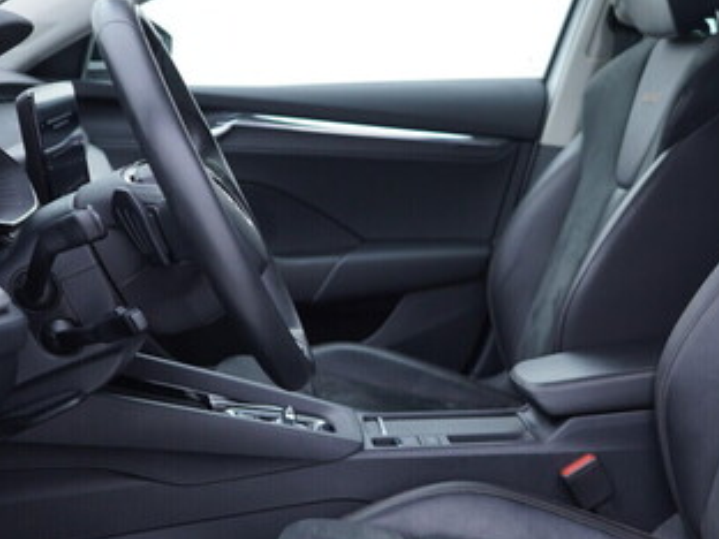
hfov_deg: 30.6
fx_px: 1267
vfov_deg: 24.0
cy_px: 289
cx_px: 613
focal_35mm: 61
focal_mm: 24
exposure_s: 1/40
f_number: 2.8
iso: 160
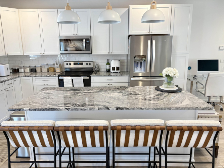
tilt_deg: -11.4
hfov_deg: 67.3
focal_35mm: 26
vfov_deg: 53.0
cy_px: 84
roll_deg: +0.5
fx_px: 168
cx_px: 112
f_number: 1.6
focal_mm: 5.96
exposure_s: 1/60
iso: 160
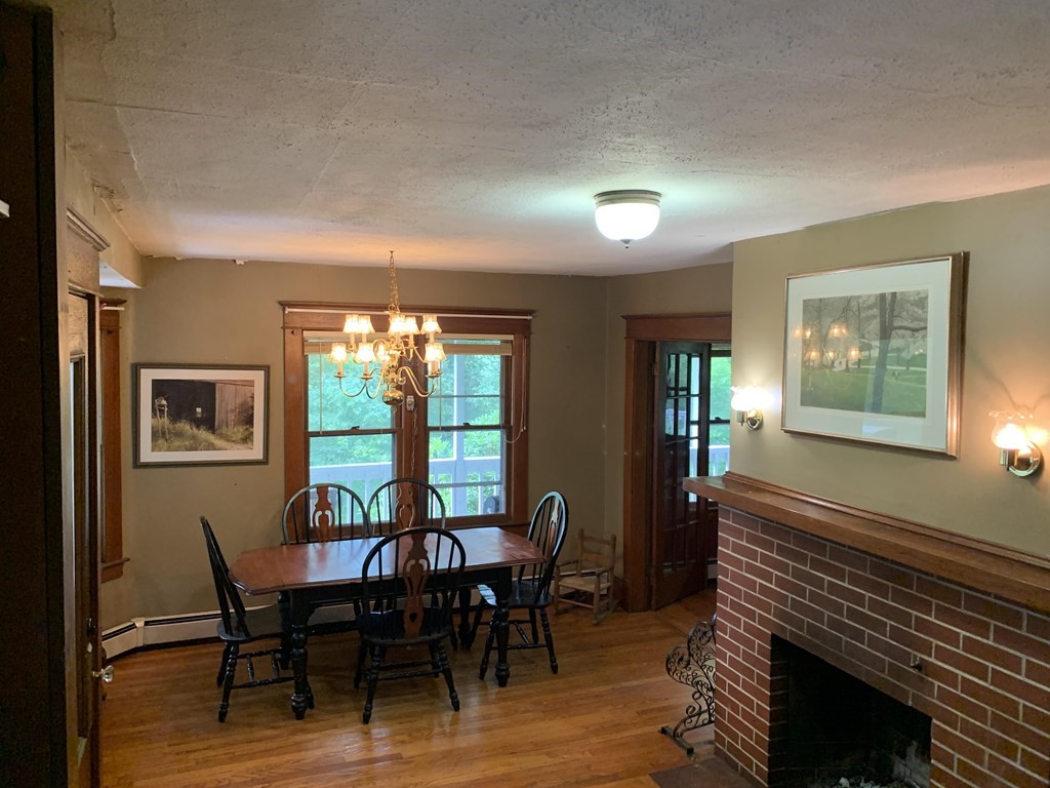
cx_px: 525
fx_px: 789
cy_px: 394
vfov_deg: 53.1
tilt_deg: -3.3
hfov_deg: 67.3
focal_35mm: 26
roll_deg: -0.4
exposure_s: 1/60
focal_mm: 4.25
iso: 320
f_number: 1.8
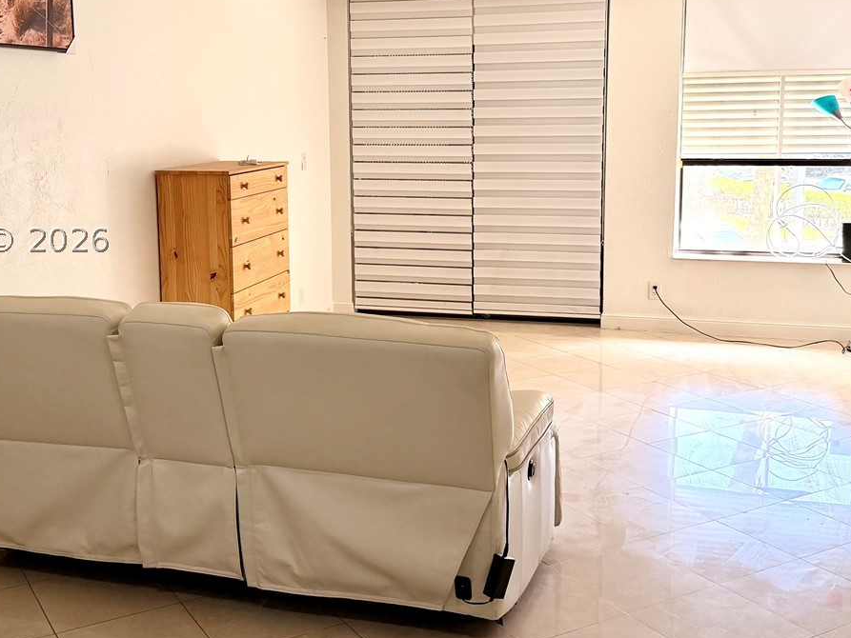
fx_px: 1057
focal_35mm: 43
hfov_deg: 43.8
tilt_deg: -8.8
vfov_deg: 33.4
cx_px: 400
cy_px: 239
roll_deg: +0.8
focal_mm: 6.76
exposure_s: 1/209
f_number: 1.78
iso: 200
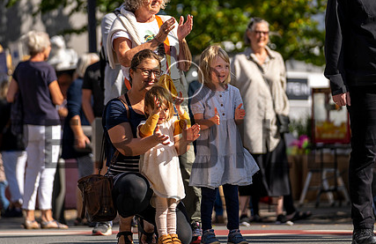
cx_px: 160
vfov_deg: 6.3
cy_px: 116
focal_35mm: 213
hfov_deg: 9.7
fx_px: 2206
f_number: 2.8
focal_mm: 146
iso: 100
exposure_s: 1/1600
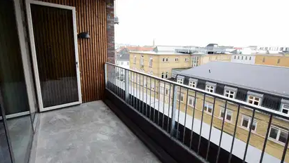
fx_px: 123
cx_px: 146
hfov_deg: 99.4
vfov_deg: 67.0
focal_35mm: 16
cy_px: 73
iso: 100
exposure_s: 1/60
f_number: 5
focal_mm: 10
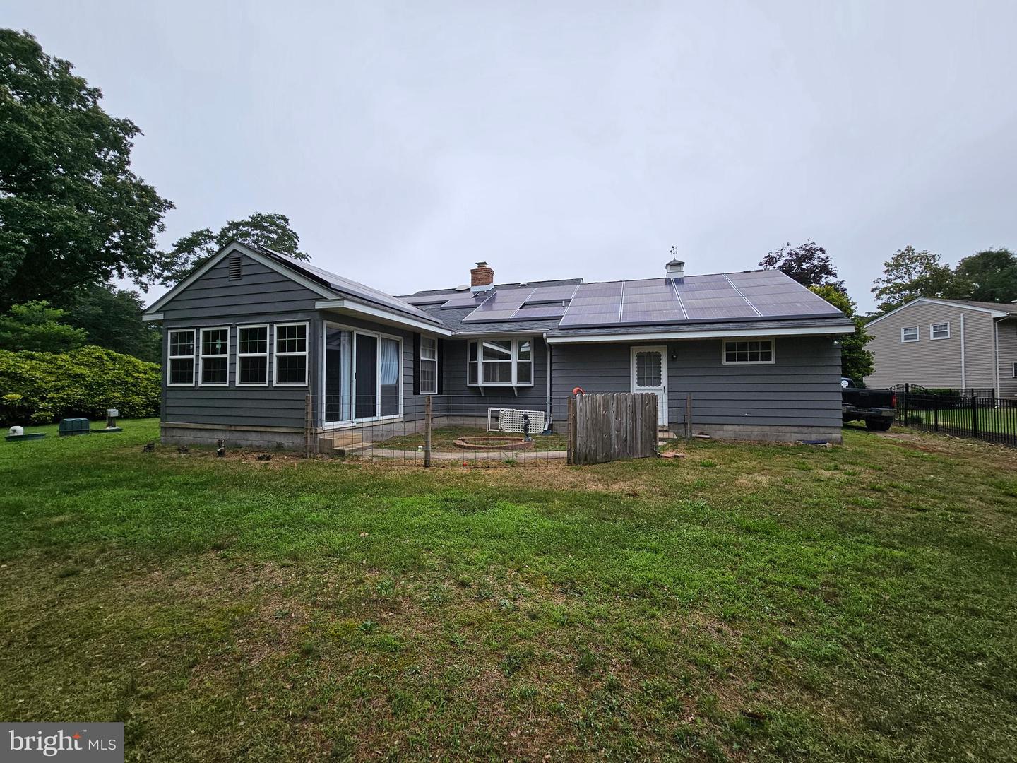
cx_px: 508
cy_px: 382
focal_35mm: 13
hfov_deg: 106.2
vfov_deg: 89.9
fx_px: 382
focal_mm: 2.2
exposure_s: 1/1567
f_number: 2.2
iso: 50
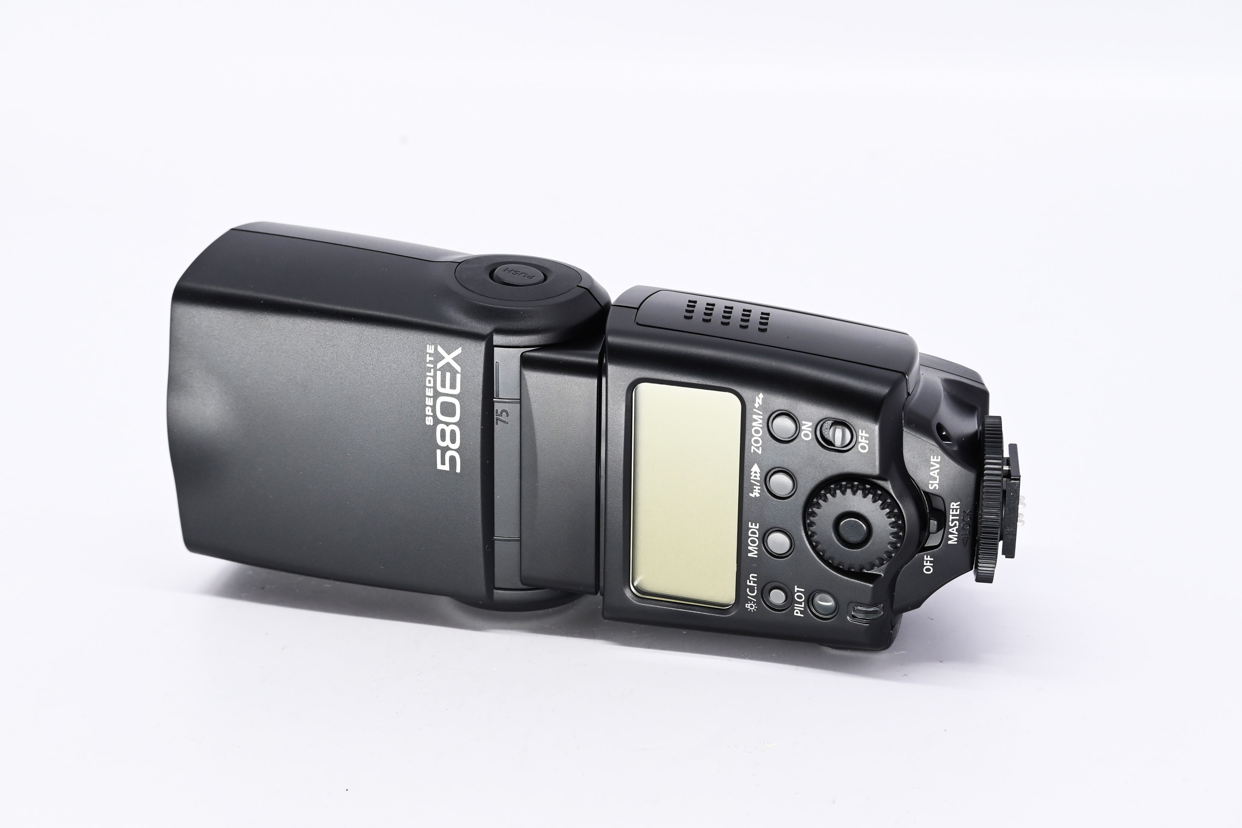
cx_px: 621
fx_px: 2587
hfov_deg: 27.0
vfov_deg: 18.2
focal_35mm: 75
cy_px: 414
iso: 500
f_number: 9
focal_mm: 50
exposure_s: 1/200
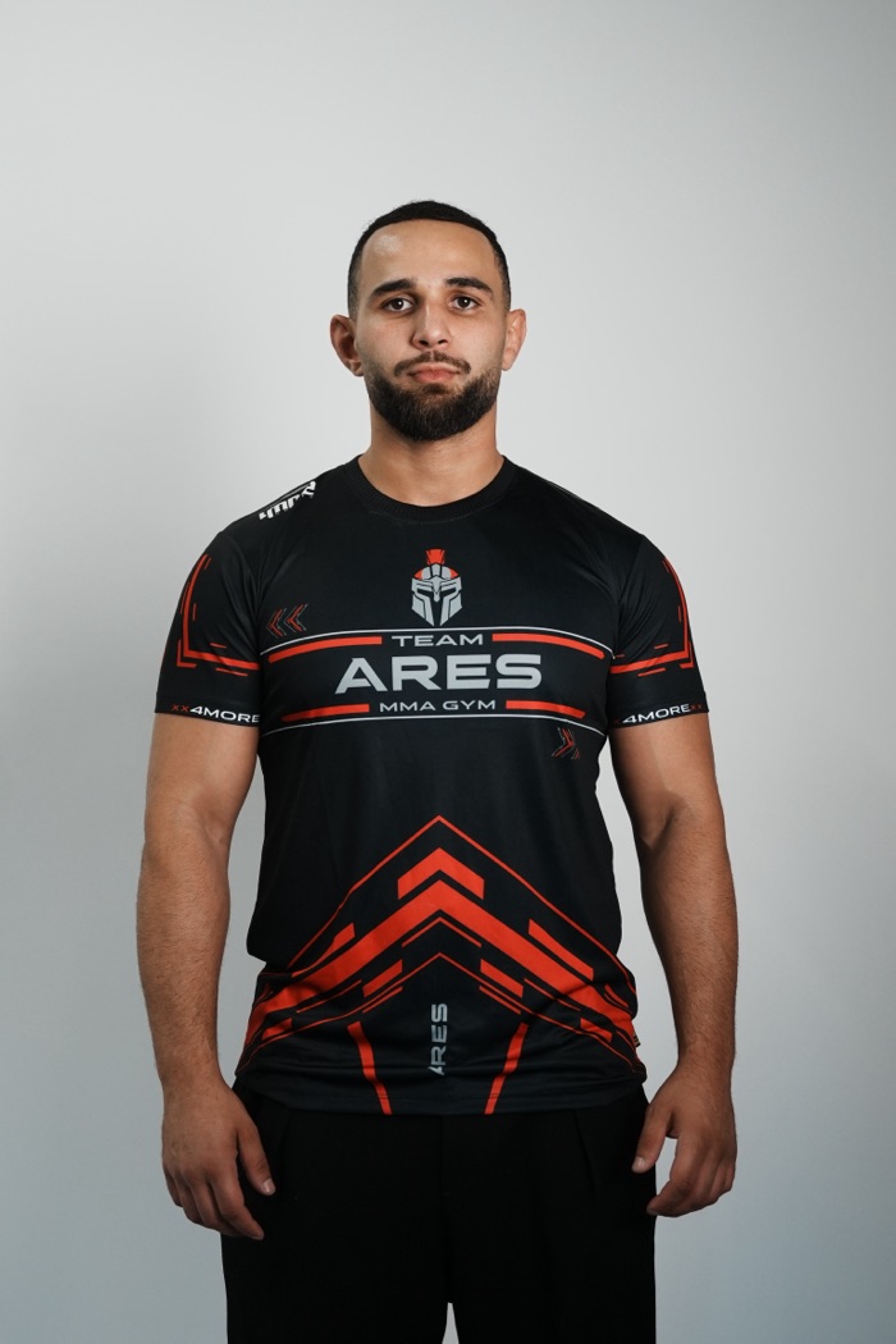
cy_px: 672
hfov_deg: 26.0
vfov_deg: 38.2
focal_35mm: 52
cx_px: 448
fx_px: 1941
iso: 500
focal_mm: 35
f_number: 2.8
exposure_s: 1/200
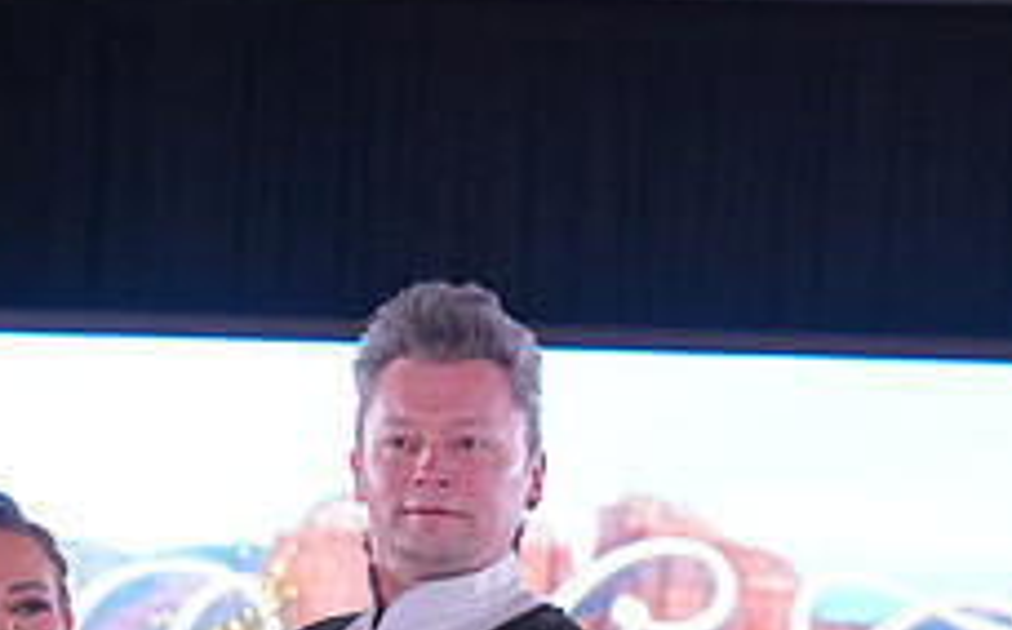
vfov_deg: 6.4
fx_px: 5511
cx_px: 233
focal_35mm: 200
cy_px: 1114
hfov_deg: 10.5
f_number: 4
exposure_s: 1/400
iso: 2500
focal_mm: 77
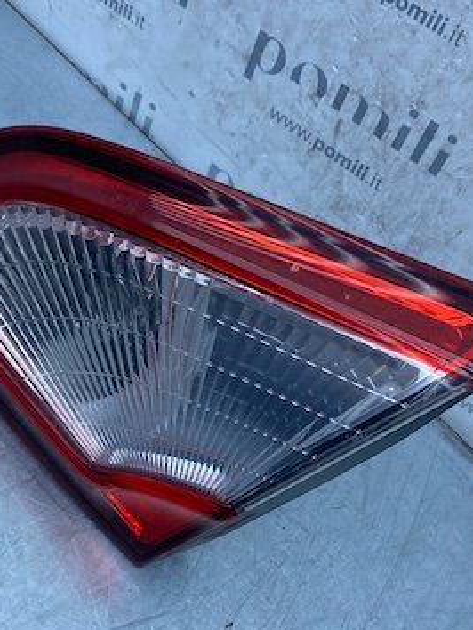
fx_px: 855
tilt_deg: -53.6
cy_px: 413
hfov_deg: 30.8
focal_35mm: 47
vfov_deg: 40.0
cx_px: 183
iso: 32
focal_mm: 4.25
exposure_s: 1/877
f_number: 1.8
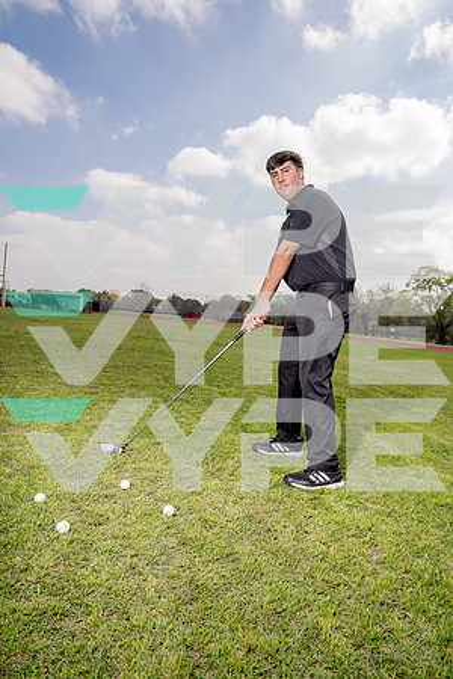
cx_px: 226
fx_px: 453
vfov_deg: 73.7
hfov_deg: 53.1
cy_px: 340
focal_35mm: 24
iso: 100
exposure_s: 1/250
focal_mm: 24
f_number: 7.1
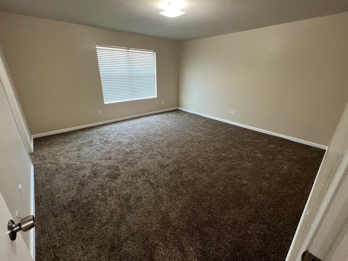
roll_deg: +0.5
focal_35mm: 14
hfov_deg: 102.1
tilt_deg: -21.2
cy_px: 128
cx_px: 173
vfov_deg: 85.7
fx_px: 141
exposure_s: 1/60
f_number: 1.8
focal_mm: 1.57
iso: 200
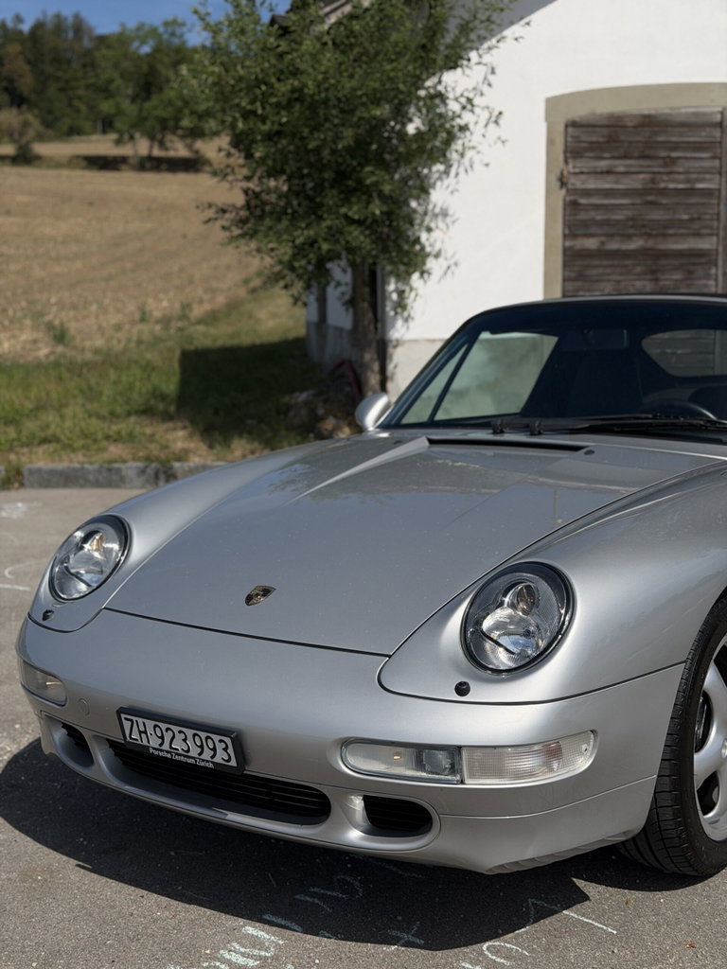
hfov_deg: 30.3
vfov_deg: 39.7
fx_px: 1344
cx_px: 364
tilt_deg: -8.4
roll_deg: +1.0
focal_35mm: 48
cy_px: 484
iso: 80
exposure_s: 1/16129
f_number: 1.78
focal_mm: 6.76
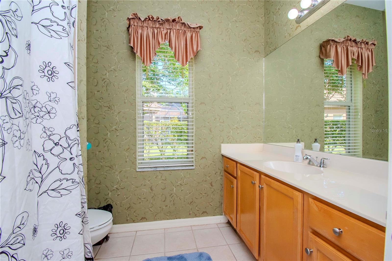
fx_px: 163
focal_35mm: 15
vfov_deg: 77.3
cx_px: 196
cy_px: 130
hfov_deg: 100.4
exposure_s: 1/200
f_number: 11
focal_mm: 10
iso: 800
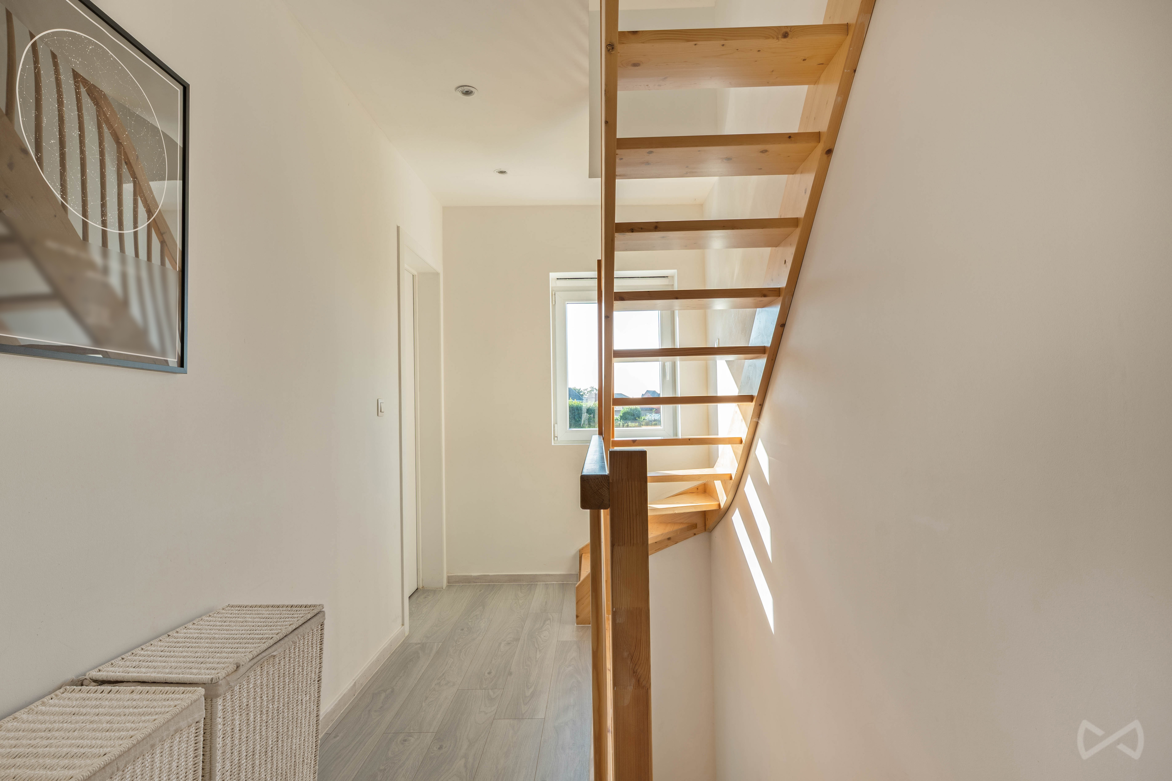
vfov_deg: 67.4
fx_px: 586
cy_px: 390
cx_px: 586
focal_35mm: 18
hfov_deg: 90.0
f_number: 8
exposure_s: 1/8
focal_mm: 12
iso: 100
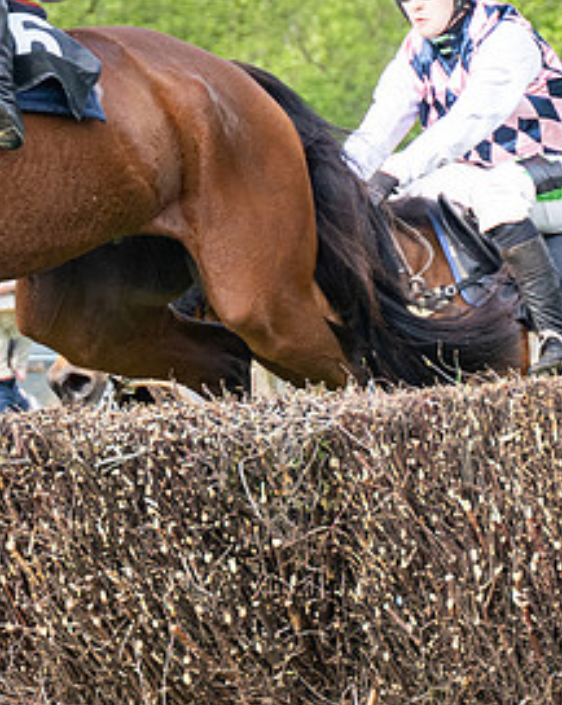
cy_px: 244
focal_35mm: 452
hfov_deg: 3.4
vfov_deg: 4.3
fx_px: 9414
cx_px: 390
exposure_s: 1/1250
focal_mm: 98
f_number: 4
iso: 400
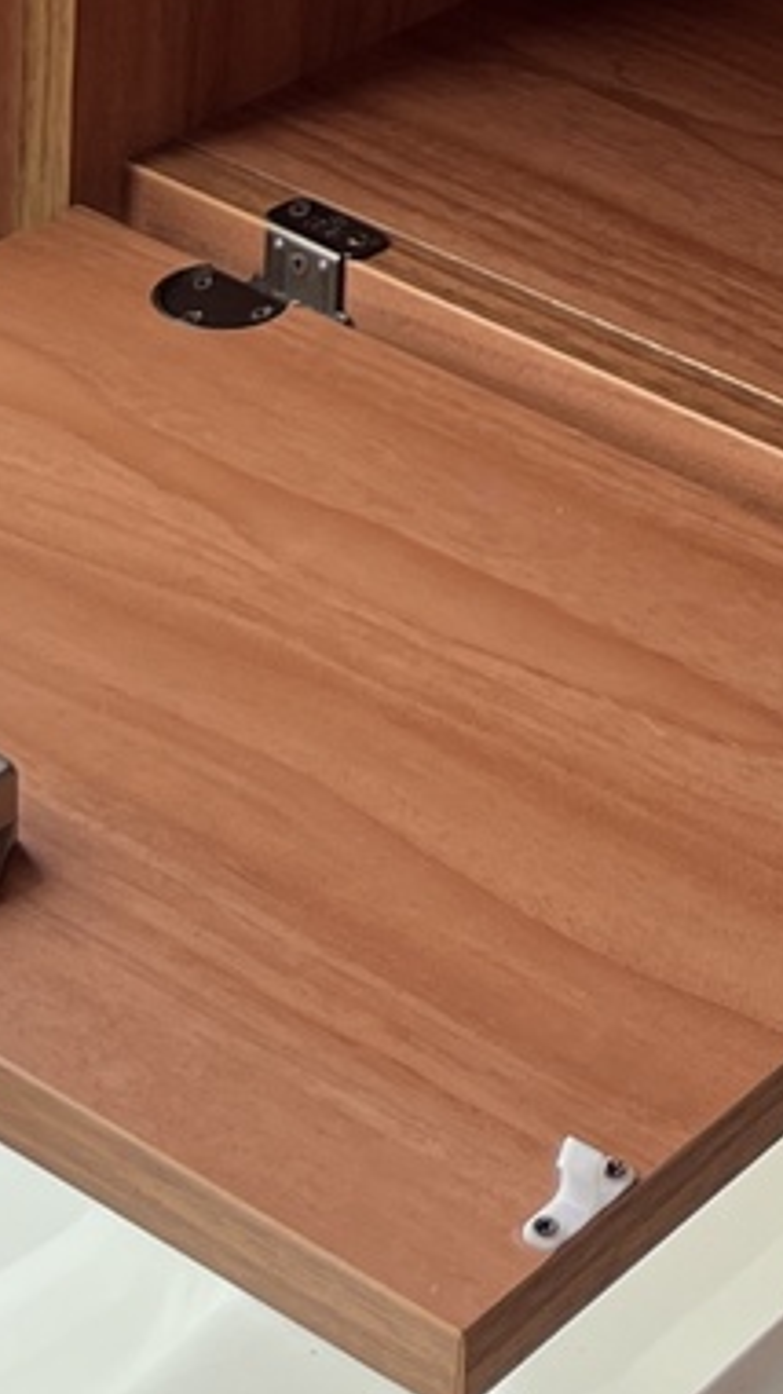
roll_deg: -3.3
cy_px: -651
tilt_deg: -16.7
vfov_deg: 16.5
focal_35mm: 119
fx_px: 4397
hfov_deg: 9.9
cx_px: 1123
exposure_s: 1/407
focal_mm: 5.1
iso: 50
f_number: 1.6
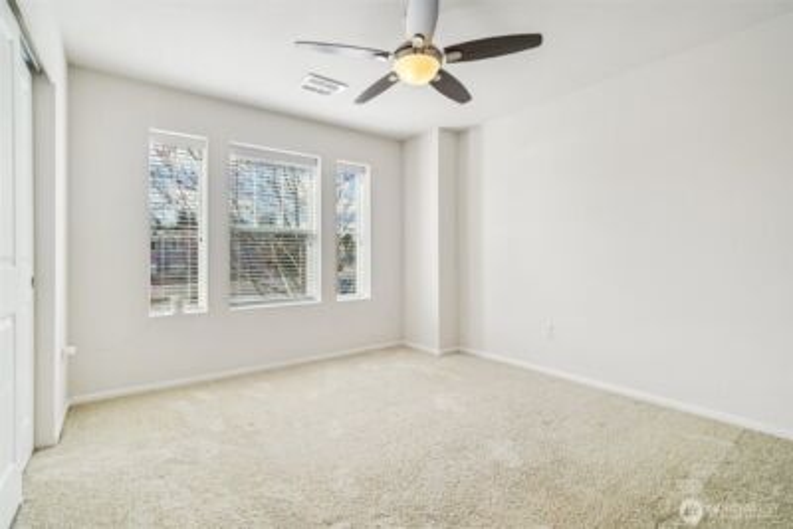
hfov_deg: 96.7
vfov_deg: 73.8
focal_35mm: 16
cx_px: 396
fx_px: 353
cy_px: 264
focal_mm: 16
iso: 1600
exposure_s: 1/500
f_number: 8
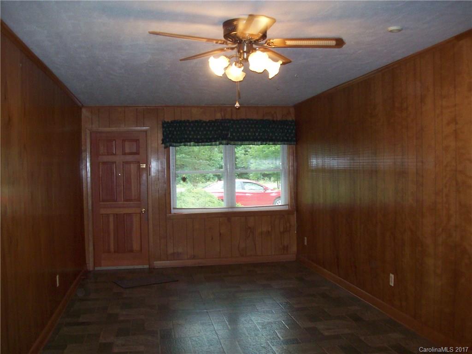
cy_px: 177
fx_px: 491
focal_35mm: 36
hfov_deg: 51.4
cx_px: 236
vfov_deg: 39.7
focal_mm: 6
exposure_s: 1/64
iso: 200
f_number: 2.7
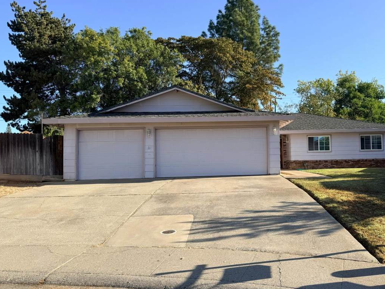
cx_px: 230
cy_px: 147
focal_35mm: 30
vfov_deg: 46.8
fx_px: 334
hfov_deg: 59.5
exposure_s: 1/2703
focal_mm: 6.76
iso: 80
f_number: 1.78
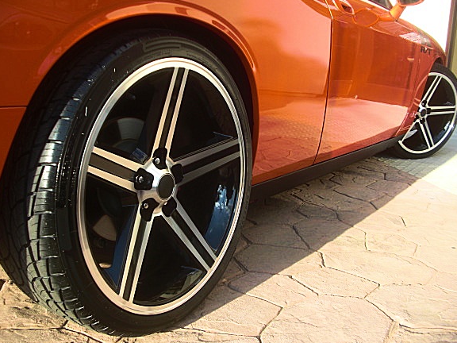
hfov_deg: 46.8
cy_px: 176
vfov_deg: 36.0
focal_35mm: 40
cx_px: 211
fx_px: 528
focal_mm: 6.3
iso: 50
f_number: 2.8
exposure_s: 1/160
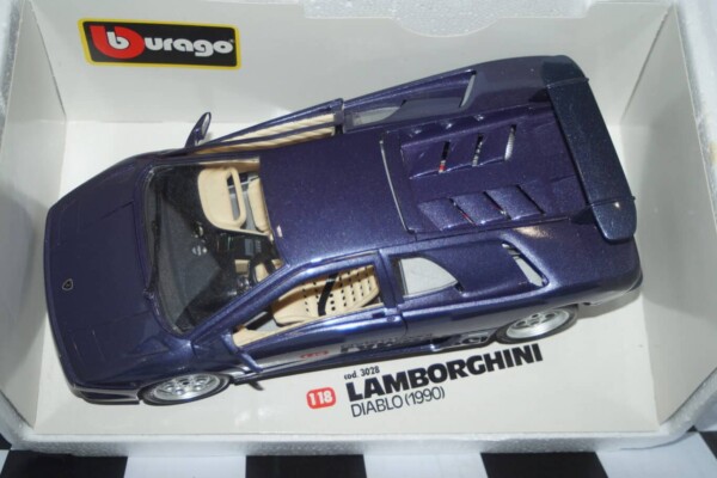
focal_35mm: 52
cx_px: 358
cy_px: 239
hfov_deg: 37.9
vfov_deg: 25.8
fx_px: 1046
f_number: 4
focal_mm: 35
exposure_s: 1/100
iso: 125
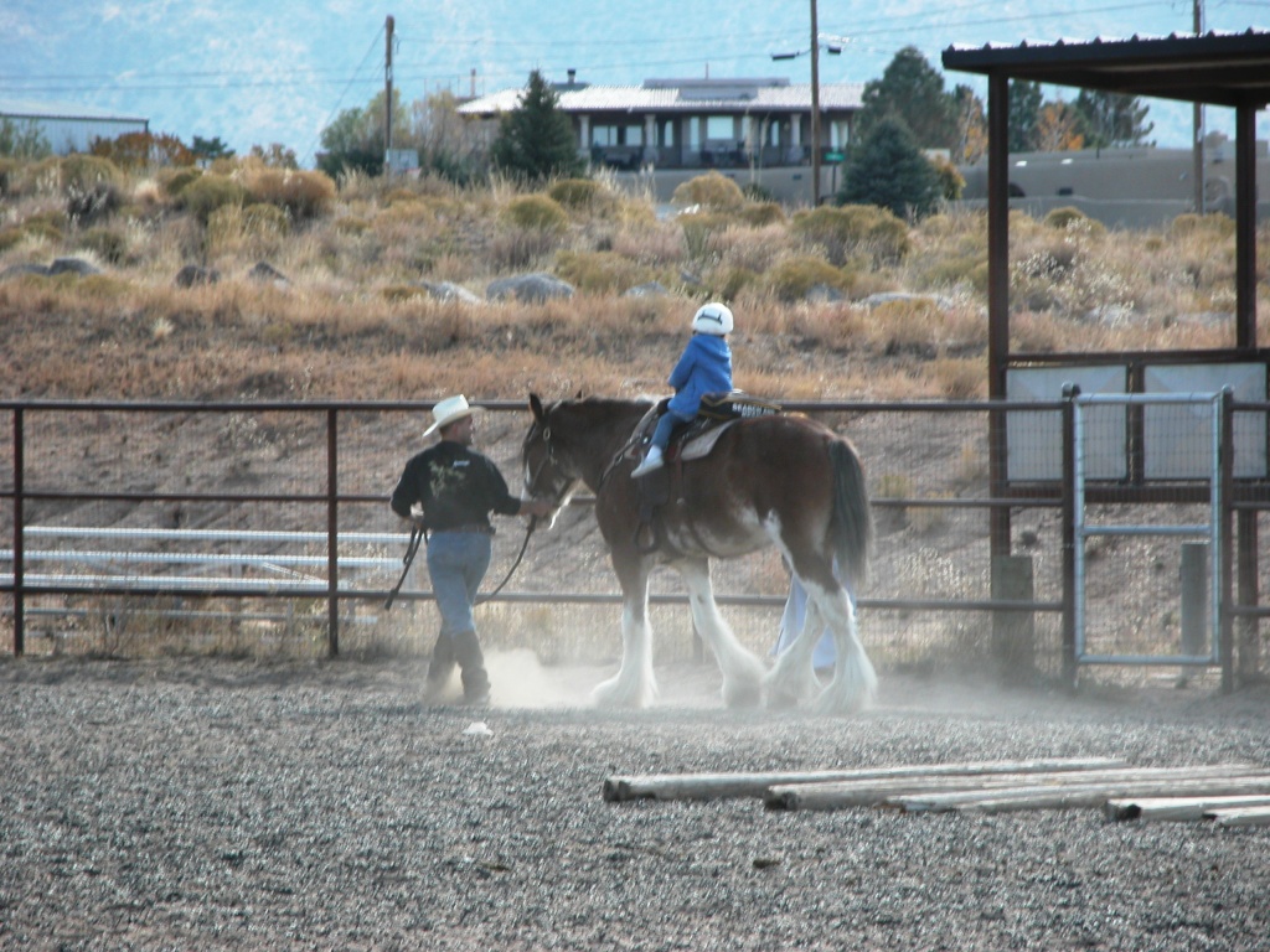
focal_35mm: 276
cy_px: 476
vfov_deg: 5.4
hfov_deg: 7.2
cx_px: 635
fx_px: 10126
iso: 100
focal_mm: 71.2
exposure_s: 1/252
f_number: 4.7
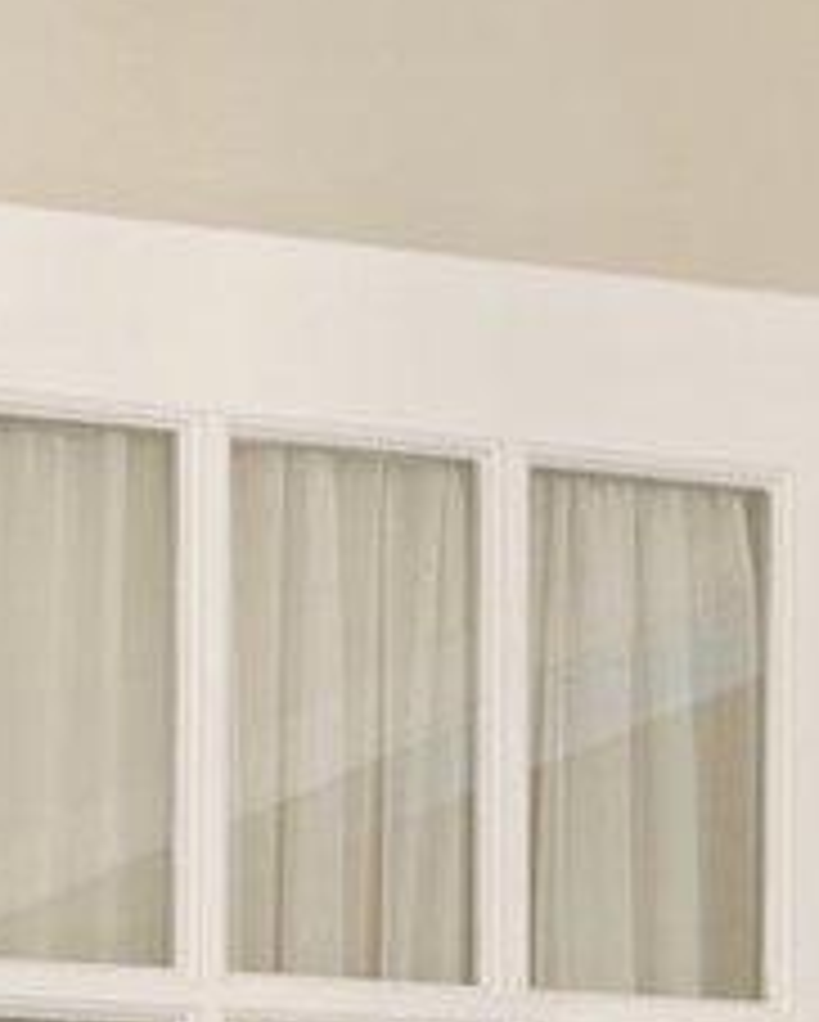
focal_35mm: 223
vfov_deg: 8.3
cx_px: 279
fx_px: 6748
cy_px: 1877
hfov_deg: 6.9
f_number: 8
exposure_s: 1/2
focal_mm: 20
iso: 800
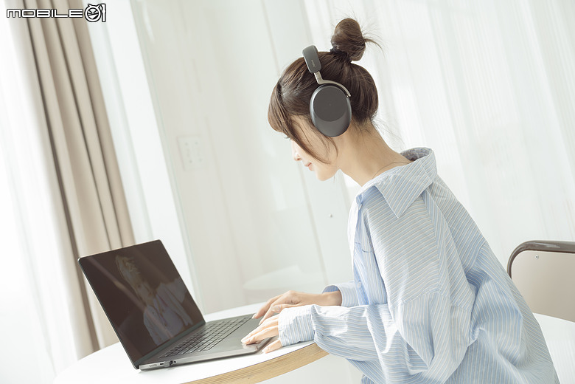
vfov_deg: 35.9
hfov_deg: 51.9
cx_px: 288
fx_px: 591
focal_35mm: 37
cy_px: 192
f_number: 2.8
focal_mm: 37
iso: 100
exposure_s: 1/160
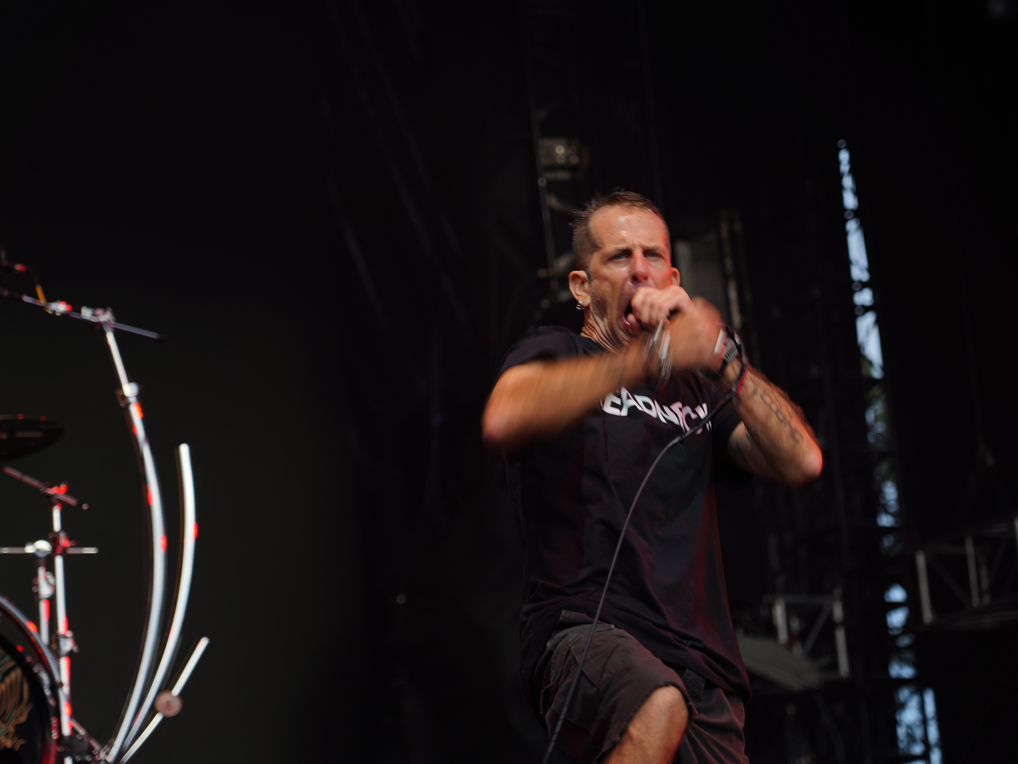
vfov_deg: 13.0
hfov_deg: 17.3
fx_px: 3353
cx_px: 468
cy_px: 383
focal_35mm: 114
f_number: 4
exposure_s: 1/125
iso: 125
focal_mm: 105
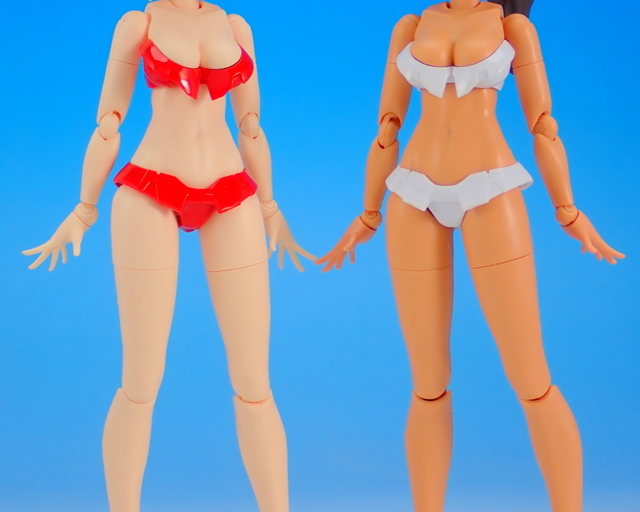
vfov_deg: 16.5
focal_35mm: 93
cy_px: 244
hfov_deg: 20.6
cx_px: 321
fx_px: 1761
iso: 100
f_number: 3.9
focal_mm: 12.73
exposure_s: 1/25
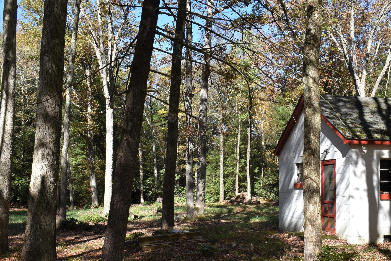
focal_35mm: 41
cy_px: 163
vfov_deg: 32.5
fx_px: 445
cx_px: 196
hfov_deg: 47.4
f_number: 8
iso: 200
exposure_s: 1/250
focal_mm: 20
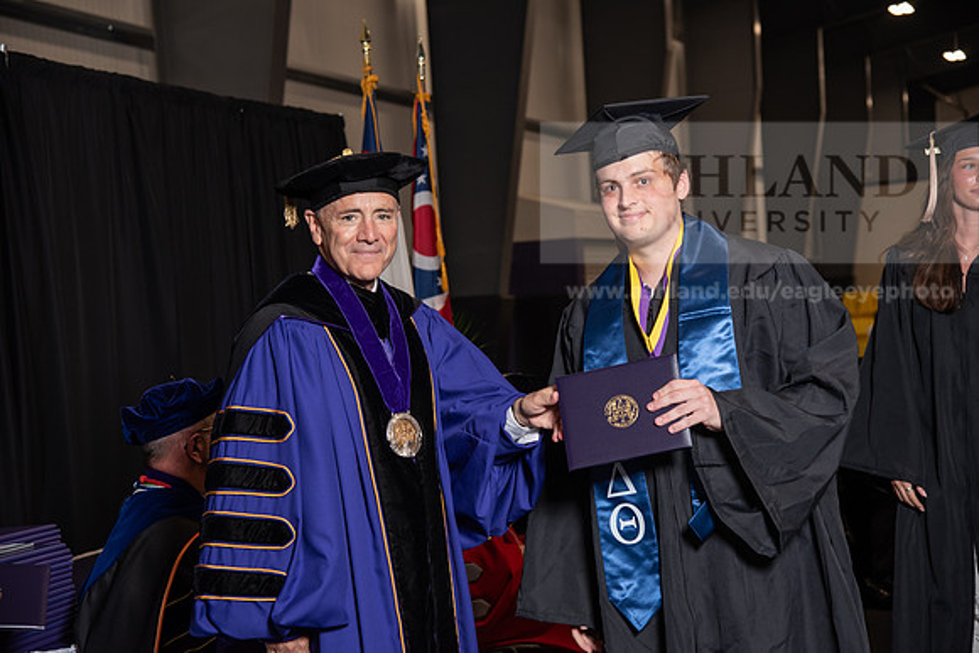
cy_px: 326
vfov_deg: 18.2
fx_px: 2040
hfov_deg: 27.0
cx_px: 490
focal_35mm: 75
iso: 1000
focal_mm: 75
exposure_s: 1/200
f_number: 5
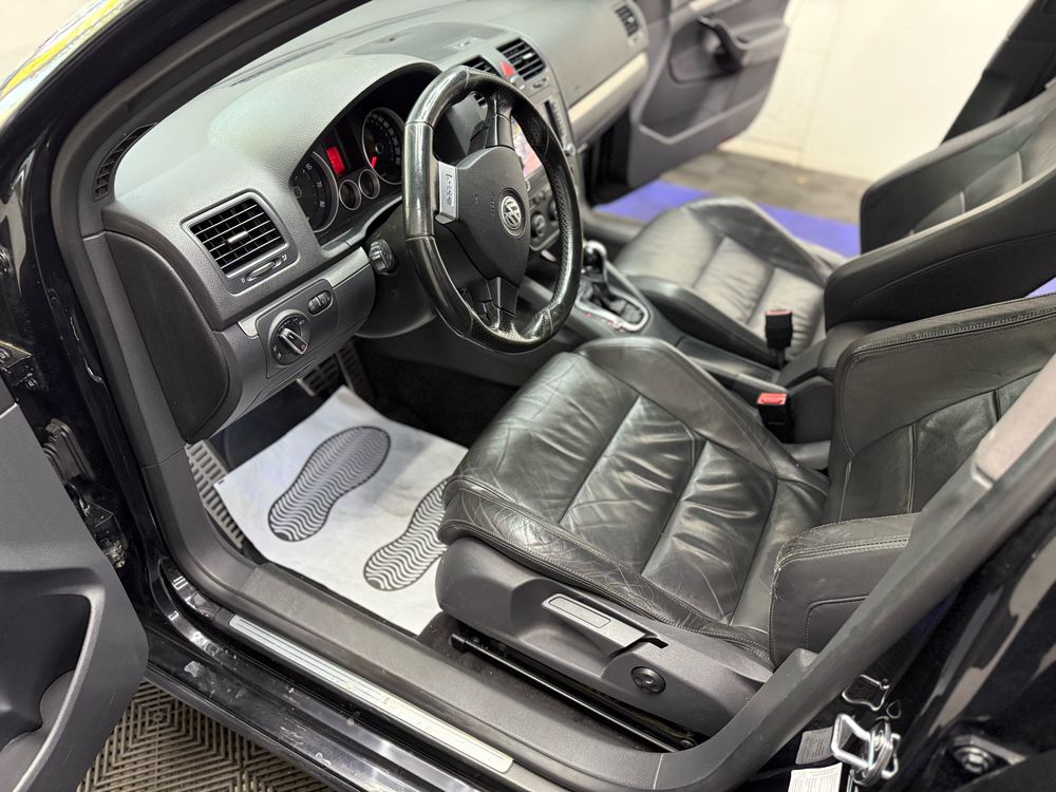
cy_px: 396
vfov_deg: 56.8
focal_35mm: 24
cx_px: 528
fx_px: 732
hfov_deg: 71.6
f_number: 1.78
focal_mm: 6.76
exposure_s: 1/50
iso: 640
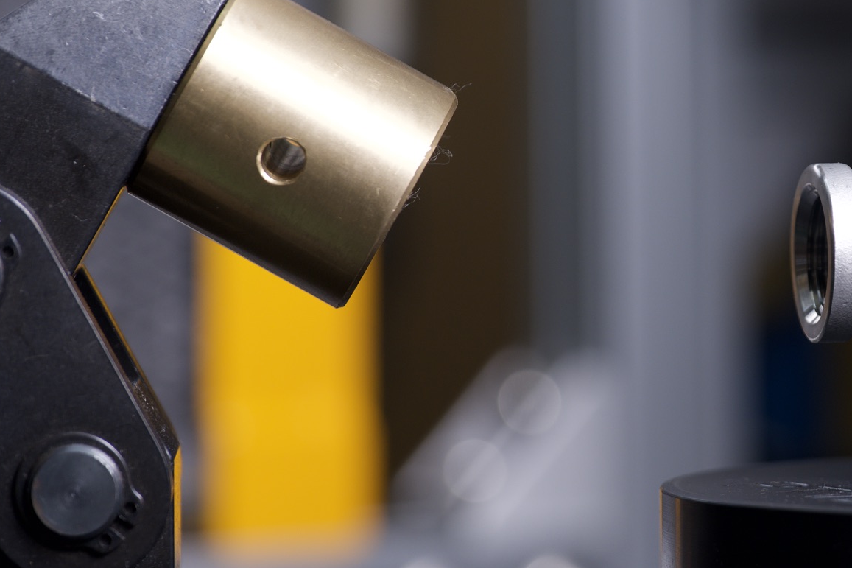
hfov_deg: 8.2
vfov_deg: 5.5
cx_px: 779
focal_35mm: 249
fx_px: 5892
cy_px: 281
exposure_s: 1/80
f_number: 4
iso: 200
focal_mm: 120
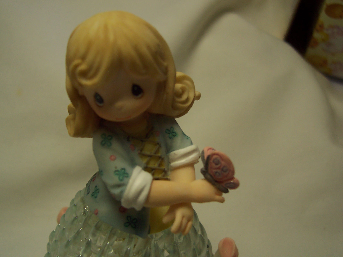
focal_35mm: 37
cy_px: 128
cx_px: 172
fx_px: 367
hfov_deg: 50.1
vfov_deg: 38.7
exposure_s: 1/125
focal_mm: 5.6
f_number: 2.8
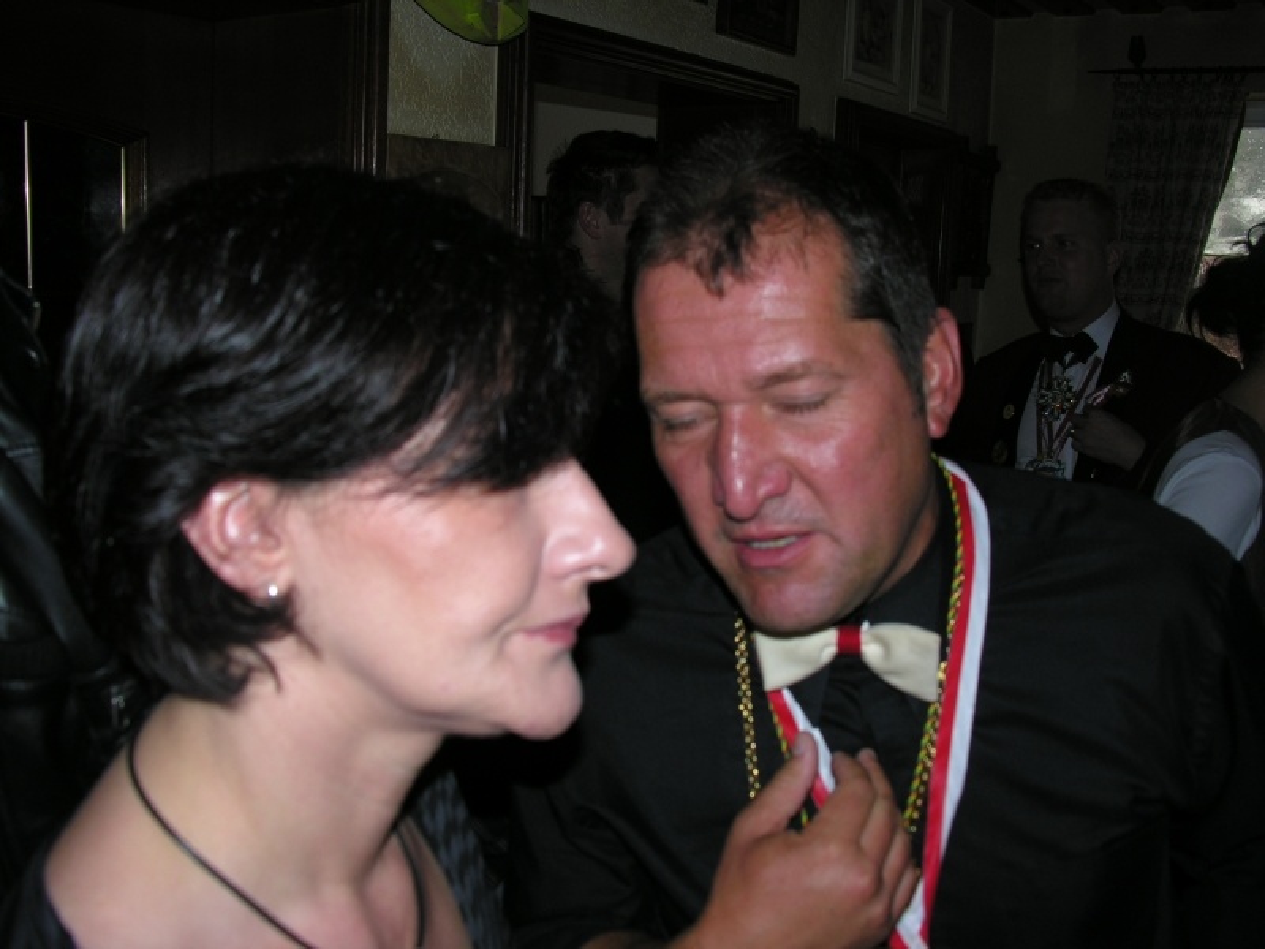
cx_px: 632
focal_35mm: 35
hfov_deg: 52.6
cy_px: 474
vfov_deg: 40.7
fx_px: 1279
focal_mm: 8.9
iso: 50
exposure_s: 1/60.1
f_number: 2.8
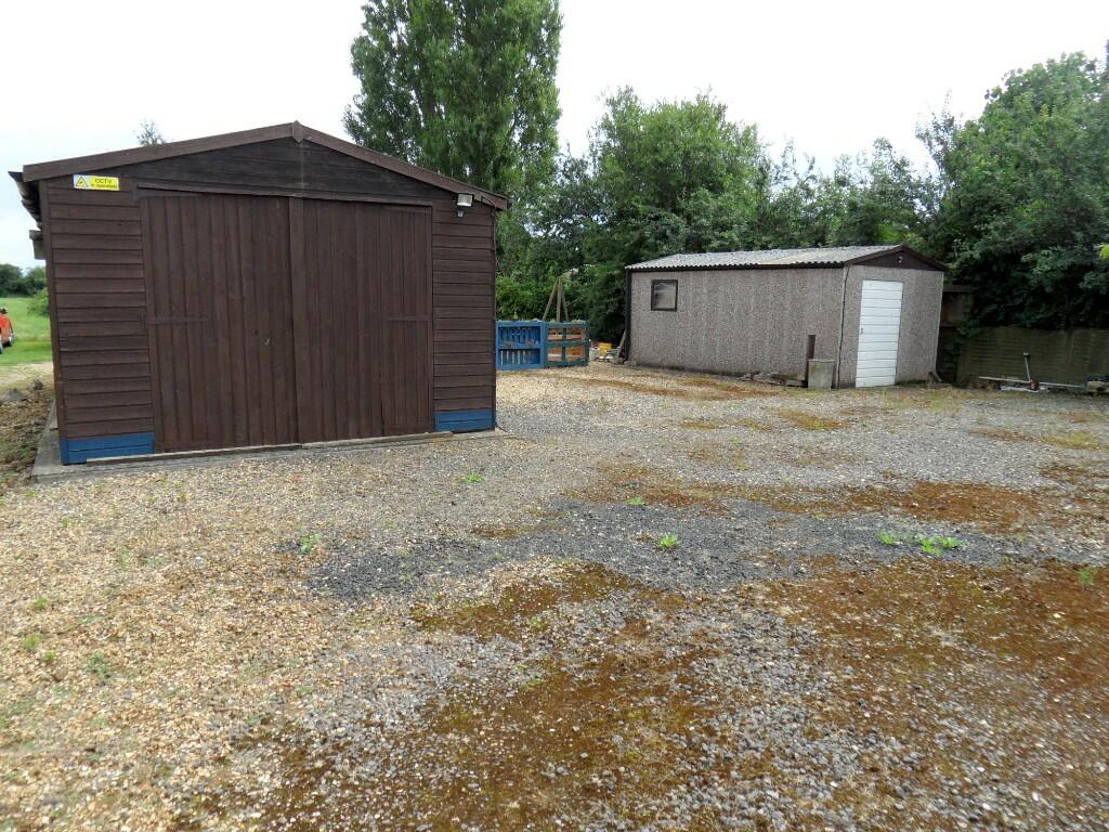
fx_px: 769
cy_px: 416
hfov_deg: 71.6
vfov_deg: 56.8
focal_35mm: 24
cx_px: 554
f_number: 3.2
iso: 80
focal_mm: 3.9
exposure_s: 1/500
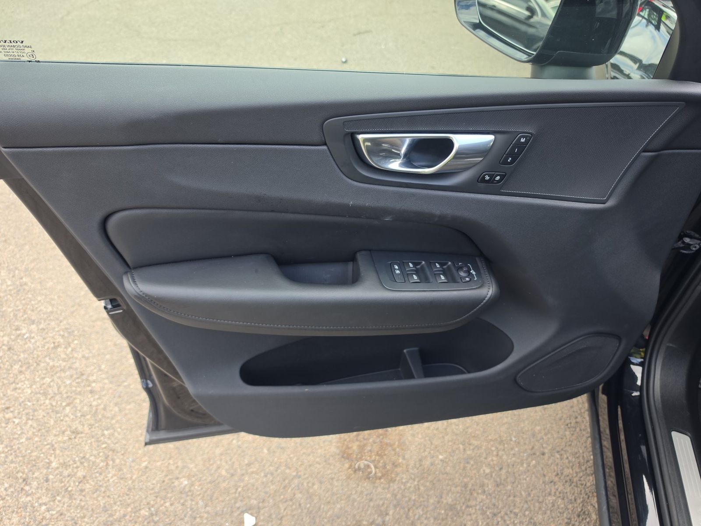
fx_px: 466
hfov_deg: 73.9
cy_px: 263
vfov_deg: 58.9
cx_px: 350
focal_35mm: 23
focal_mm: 6.5
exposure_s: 1/124
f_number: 1.4
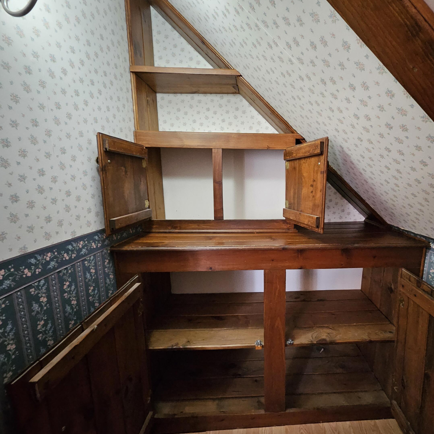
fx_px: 227
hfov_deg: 85.4
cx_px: 276
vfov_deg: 87.4
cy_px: 215
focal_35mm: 16
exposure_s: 1/24
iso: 640
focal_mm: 1.74
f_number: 2.2
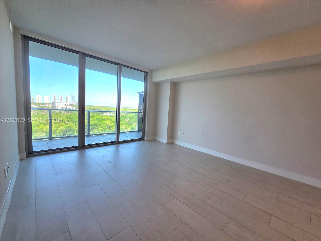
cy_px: 120
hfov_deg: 106.2
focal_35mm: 13
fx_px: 121
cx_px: 160
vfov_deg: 89.9
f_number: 2.2
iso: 80
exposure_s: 1/120
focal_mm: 2.2
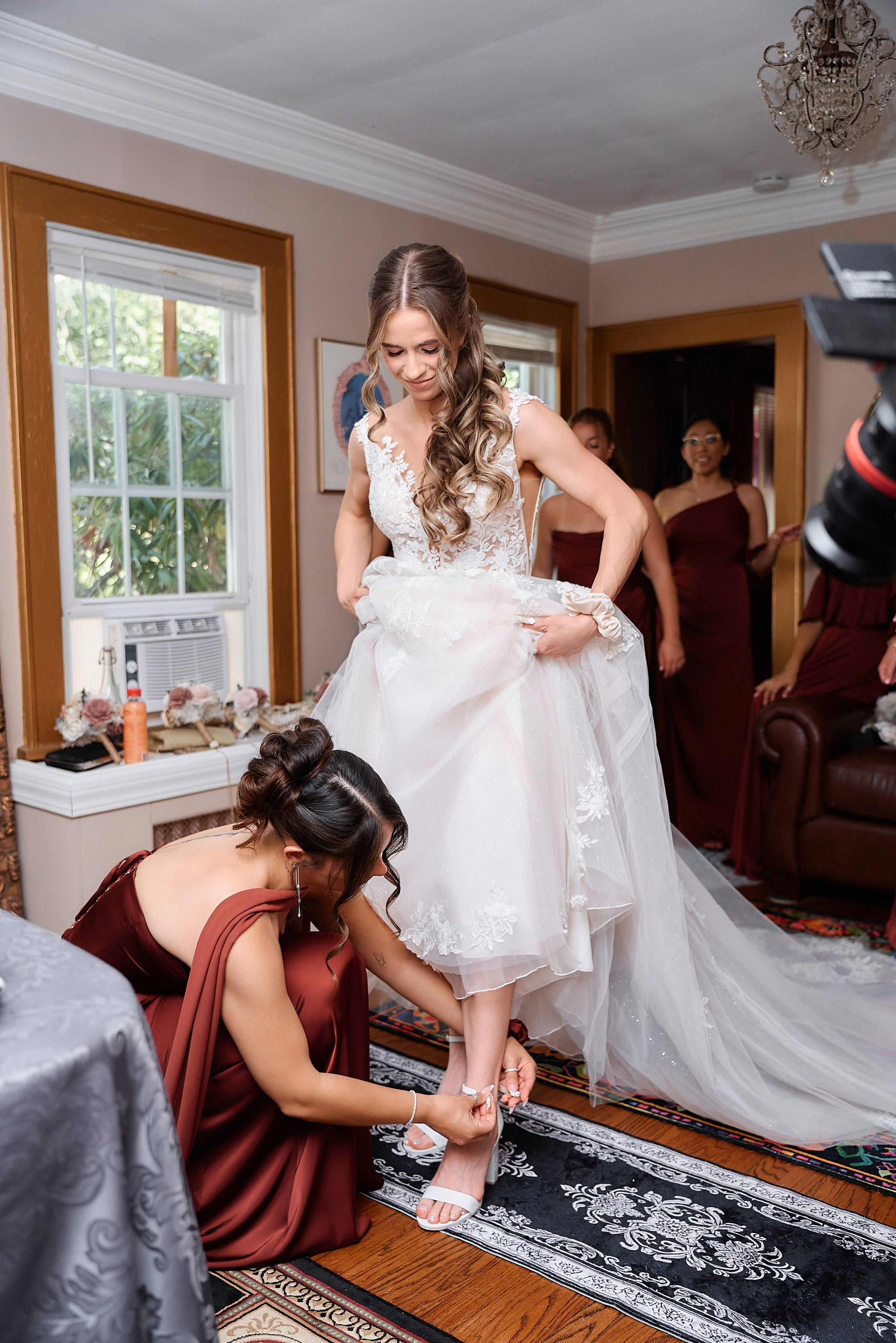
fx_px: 1195
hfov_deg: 41.1
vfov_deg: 58.7
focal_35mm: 32
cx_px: 448
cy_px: 672
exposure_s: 1/500
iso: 500
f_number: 2.8
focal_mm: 32
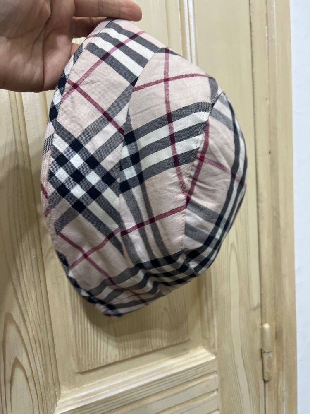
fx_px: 310
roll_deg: +4.8
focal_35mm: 26
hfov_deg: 53.1
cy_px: 207
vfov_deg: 67.3
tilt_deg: -7.5
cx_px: 155
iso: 160
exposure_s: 1/50
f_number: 1.5
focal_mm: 5.7
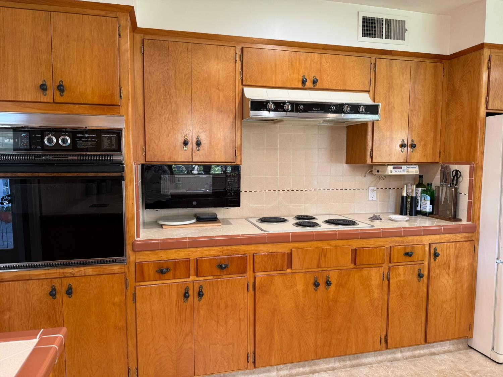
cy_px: 188
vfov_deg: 56.8
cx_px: 252
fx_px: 349
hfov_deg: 71.6
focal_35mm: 24
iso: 160
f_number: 1.78
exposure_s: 1/60
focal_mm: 6.76
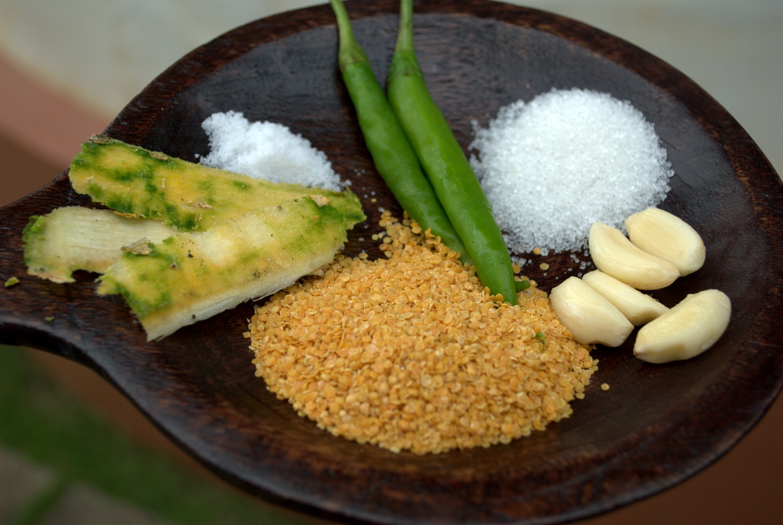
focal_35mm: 48
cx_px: 392
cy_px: 262
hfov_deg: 41.1
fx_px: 1046
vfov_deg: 28.2
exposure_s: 1/60
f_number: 5
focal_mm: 32
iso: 100
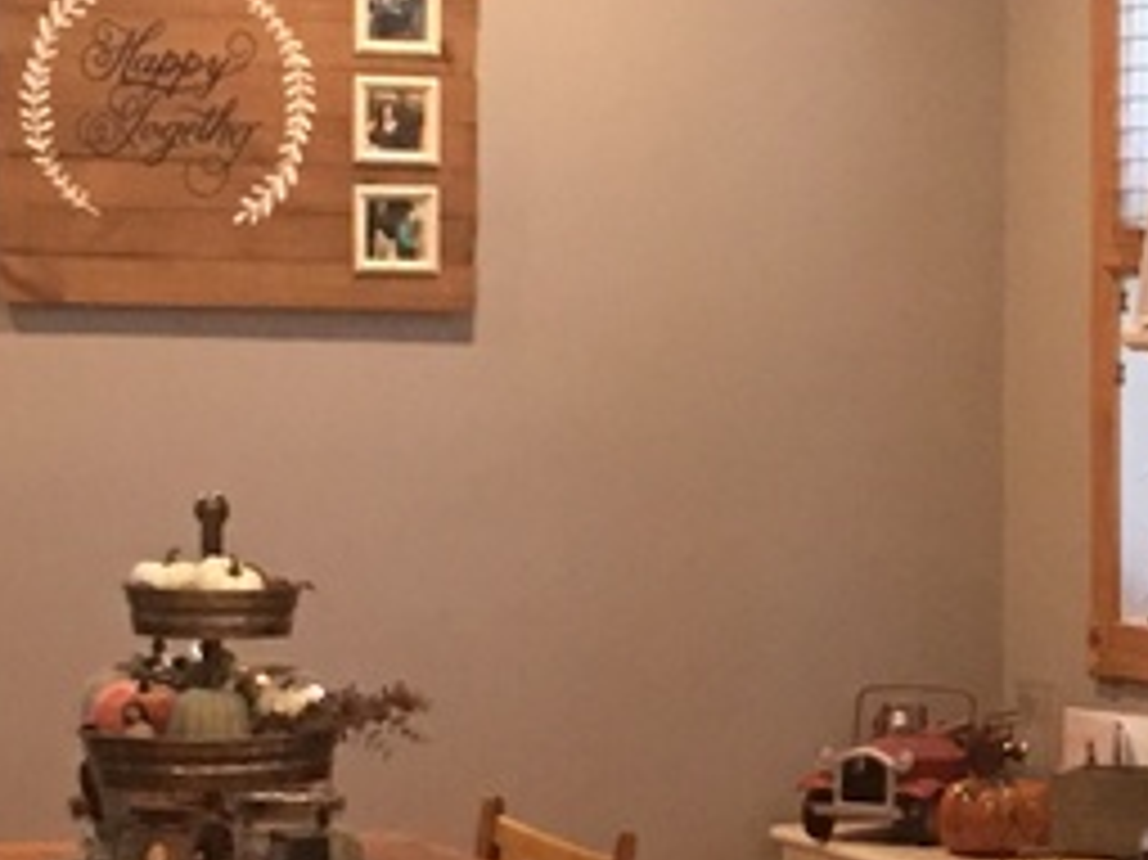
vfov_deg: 8.9
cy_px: 1004
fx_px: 5436
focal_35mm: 164
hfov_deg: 11.8
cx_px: 1427
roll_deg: -1.3
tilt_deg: -6.9
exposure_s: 1/15
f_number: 2.2
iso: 100
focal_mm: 4.15
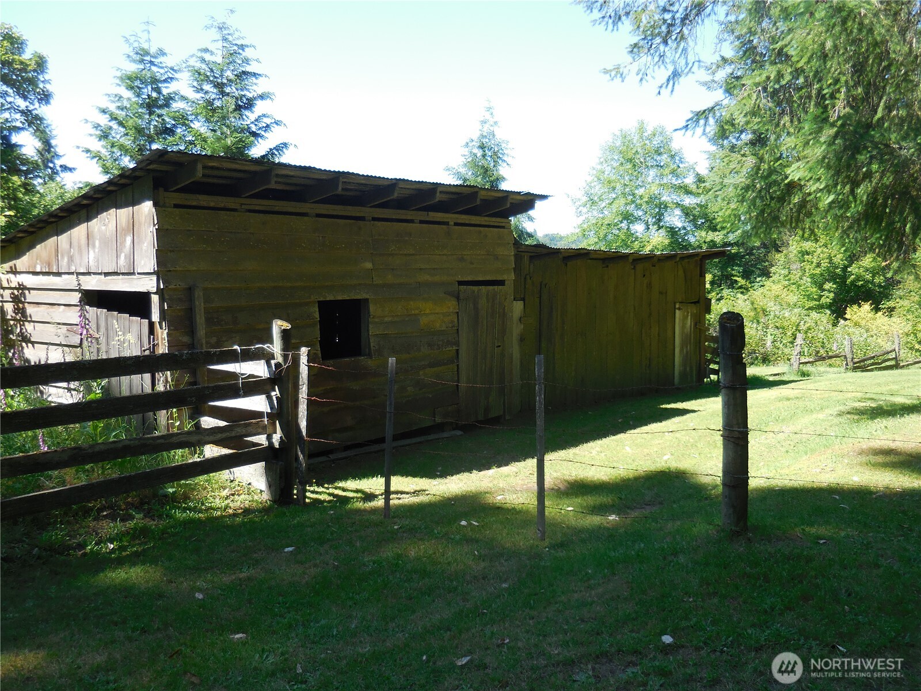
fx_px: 878
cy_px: 346
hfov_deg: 55.4
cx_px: 460
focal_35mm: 33
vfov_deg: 42.9
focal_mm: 5.9
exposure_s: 1/250
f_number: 3.7
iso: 125
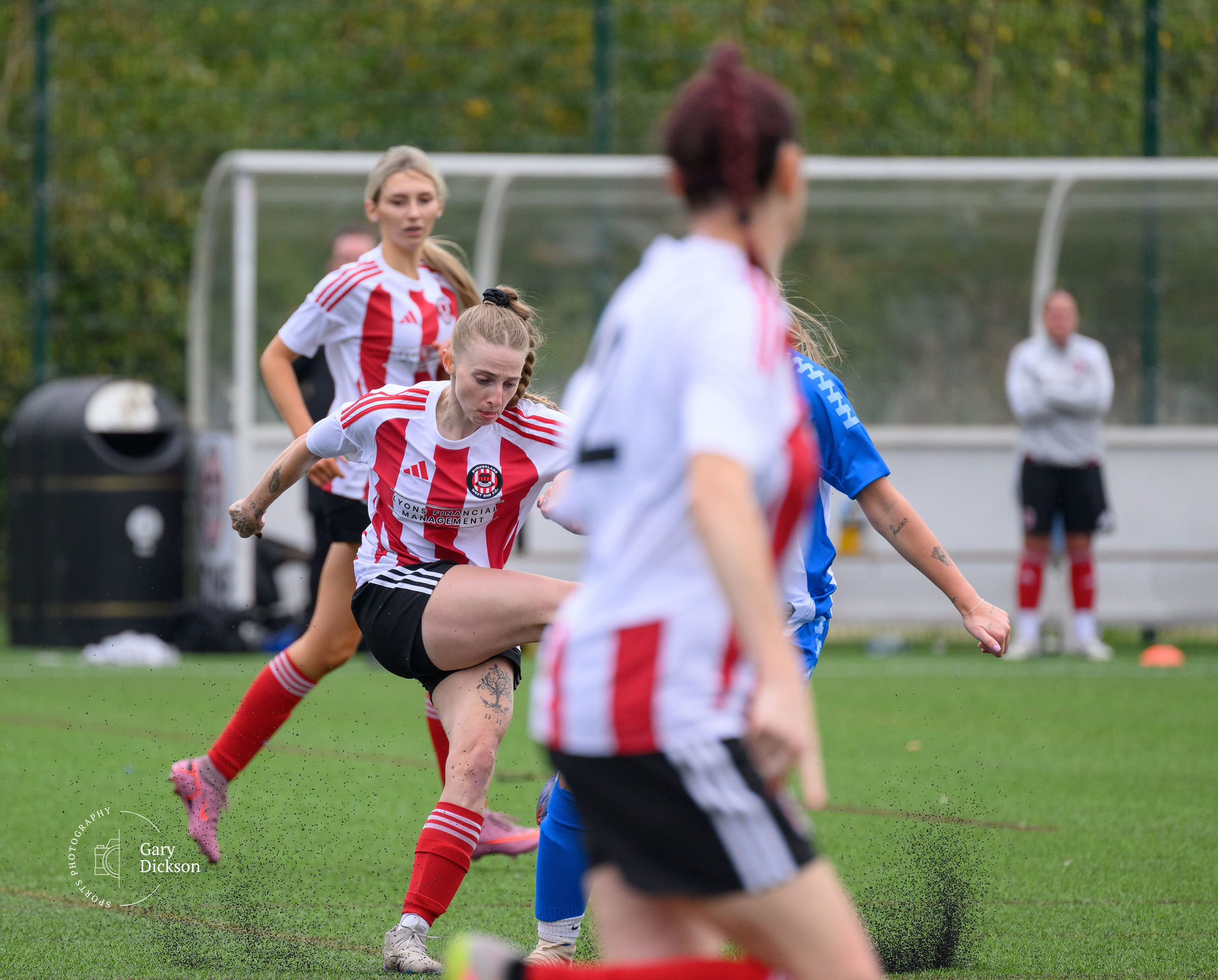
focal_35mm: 467
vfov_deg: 3.3
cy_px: 490
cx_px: 469
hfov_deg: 4.1
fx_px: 16888
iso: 1400
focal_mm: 400
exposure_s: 1/1250
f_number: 5.6
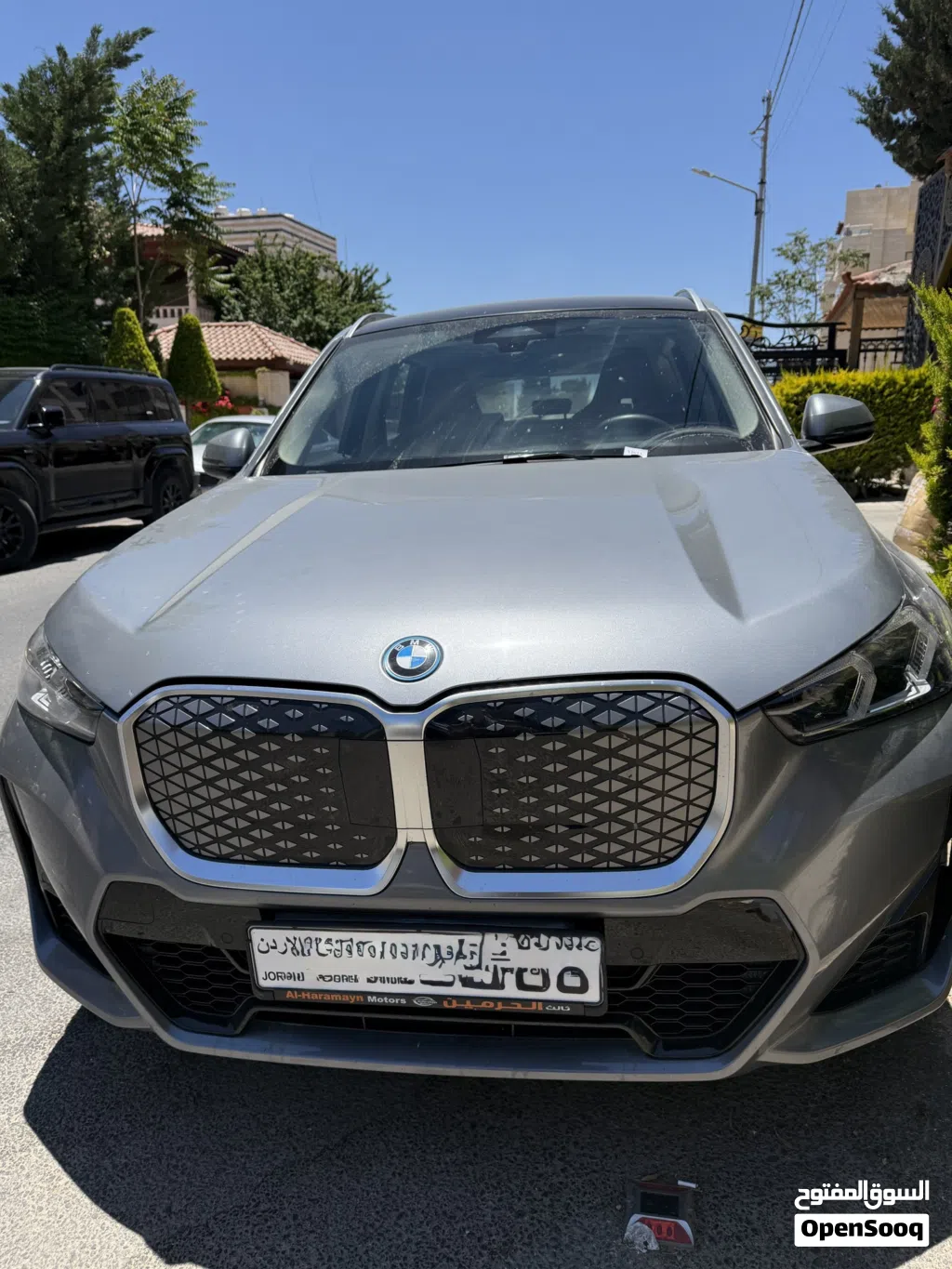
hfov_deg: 56.8
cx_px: 476
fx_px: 880
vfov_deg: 71.6
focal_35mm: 24
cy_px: 634
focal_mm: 6.76
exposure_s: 1/7353
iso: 125
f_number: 1.78
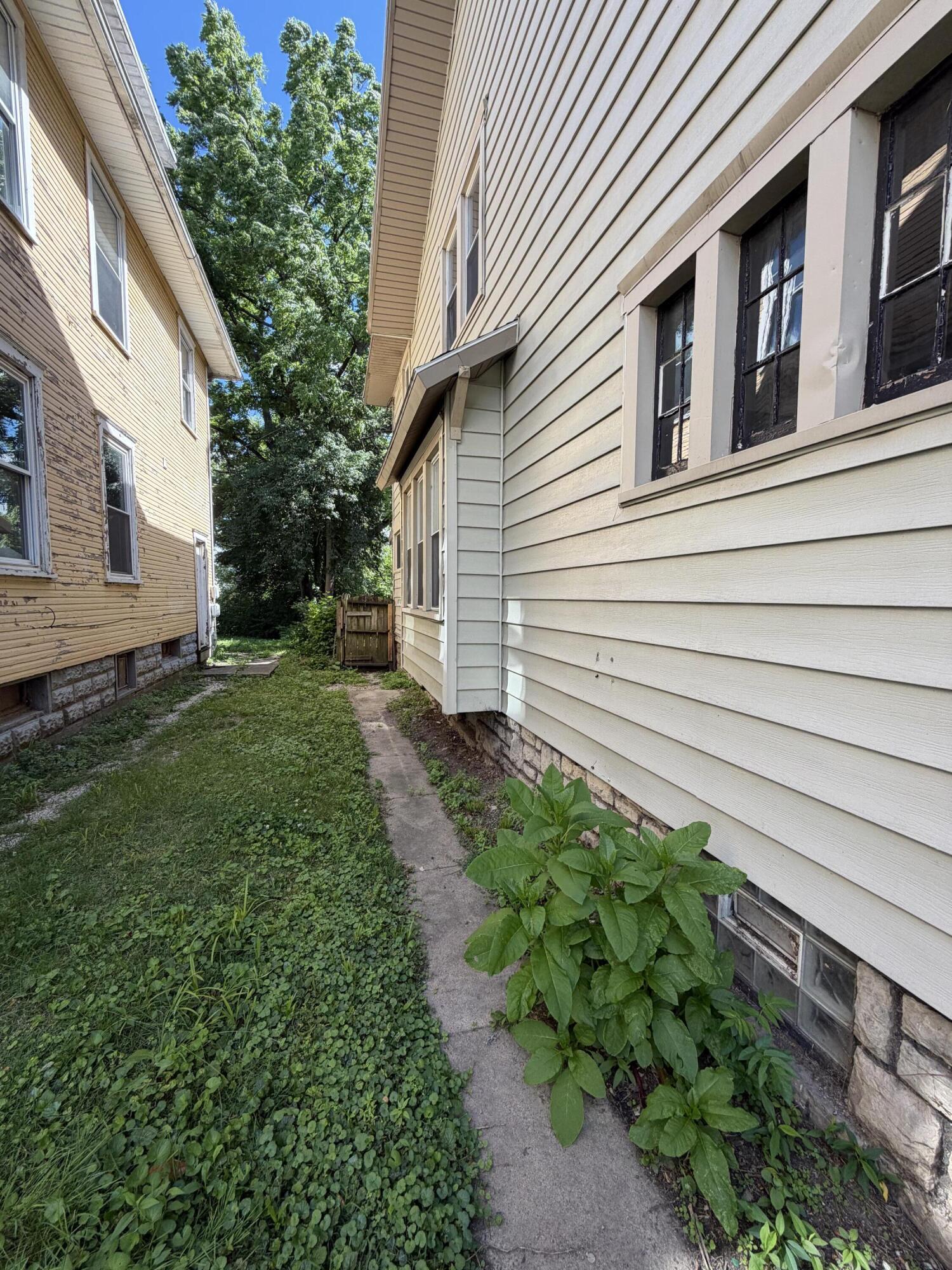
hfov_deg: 85.7
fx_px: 513
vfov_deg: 102.1
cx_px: 476
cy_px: 635
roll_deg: +0.2
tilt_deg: -5.3
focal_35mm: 14
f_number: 2.2
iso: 50
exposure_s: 1/276
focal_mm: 2.22
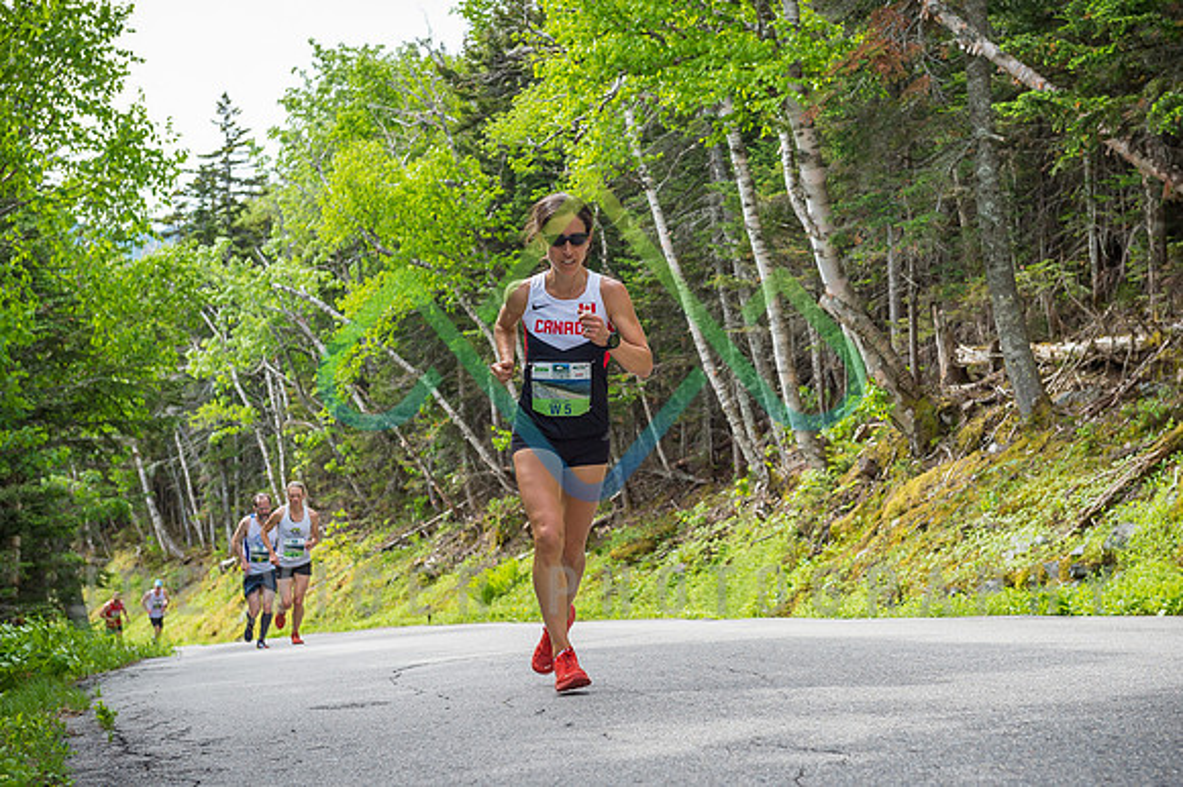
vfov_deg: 18.9
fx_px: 2362
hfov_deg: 28.1
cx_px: 671
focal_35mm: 72
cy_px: 359
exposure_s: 1/640
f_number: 5.6
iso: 400
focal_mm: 62
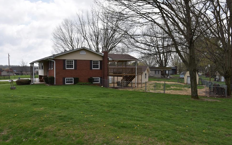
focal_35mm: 29
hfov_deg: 64.6
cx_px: 116
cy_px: 76
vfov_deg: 43.1
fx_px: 183
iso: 100
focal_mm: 18
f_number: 7.1
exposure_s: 1/250
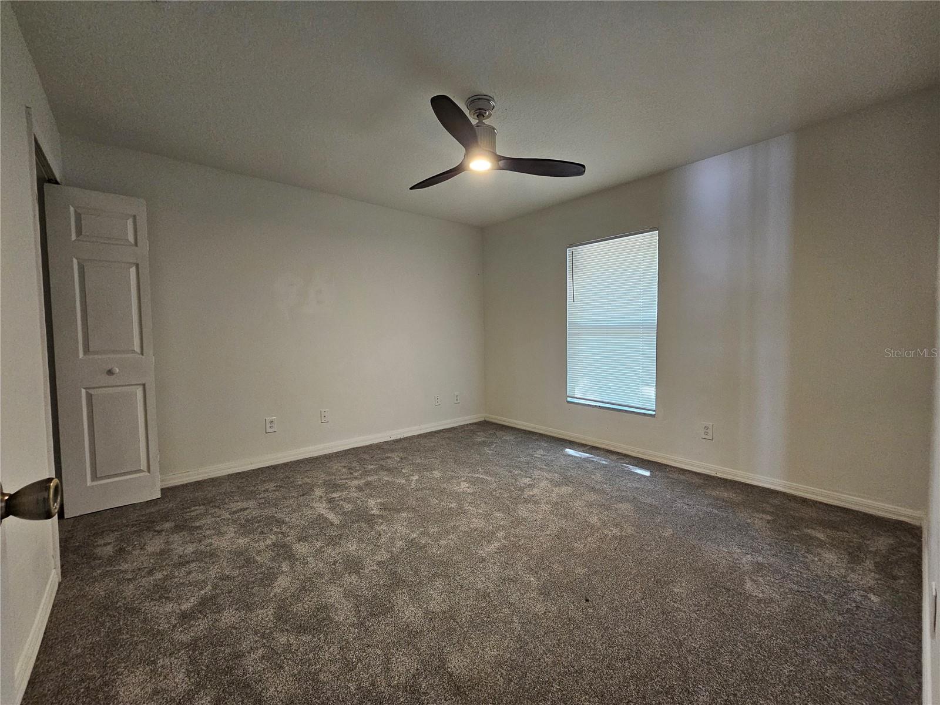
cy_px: 352
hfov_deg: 106.2
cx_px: 470
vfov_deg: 89.9
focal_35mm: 13
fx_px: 353
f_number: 2.2
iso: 320
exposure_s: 1/40
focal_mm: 2.2
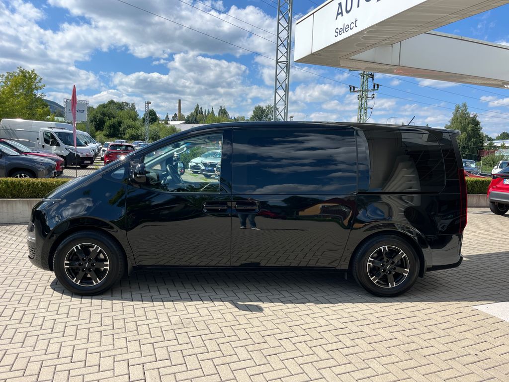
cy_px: 191
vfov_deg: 53.1
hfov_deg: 67.3
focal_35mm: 26
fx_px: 382
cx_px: 254
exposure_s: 1/2967
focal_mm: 5.1
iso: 50
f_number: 1.6
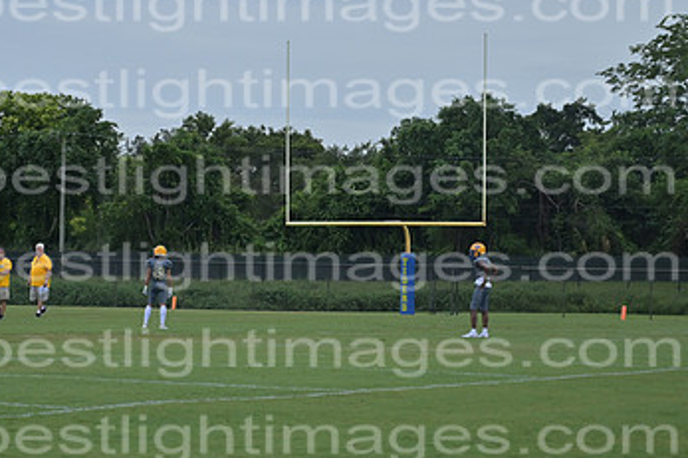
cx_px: 232
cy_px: 137
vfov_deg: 11.7
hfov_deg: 17.5
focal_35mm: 117
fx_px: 2235
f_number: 4
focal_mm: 70
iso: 500
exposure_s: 1/1250
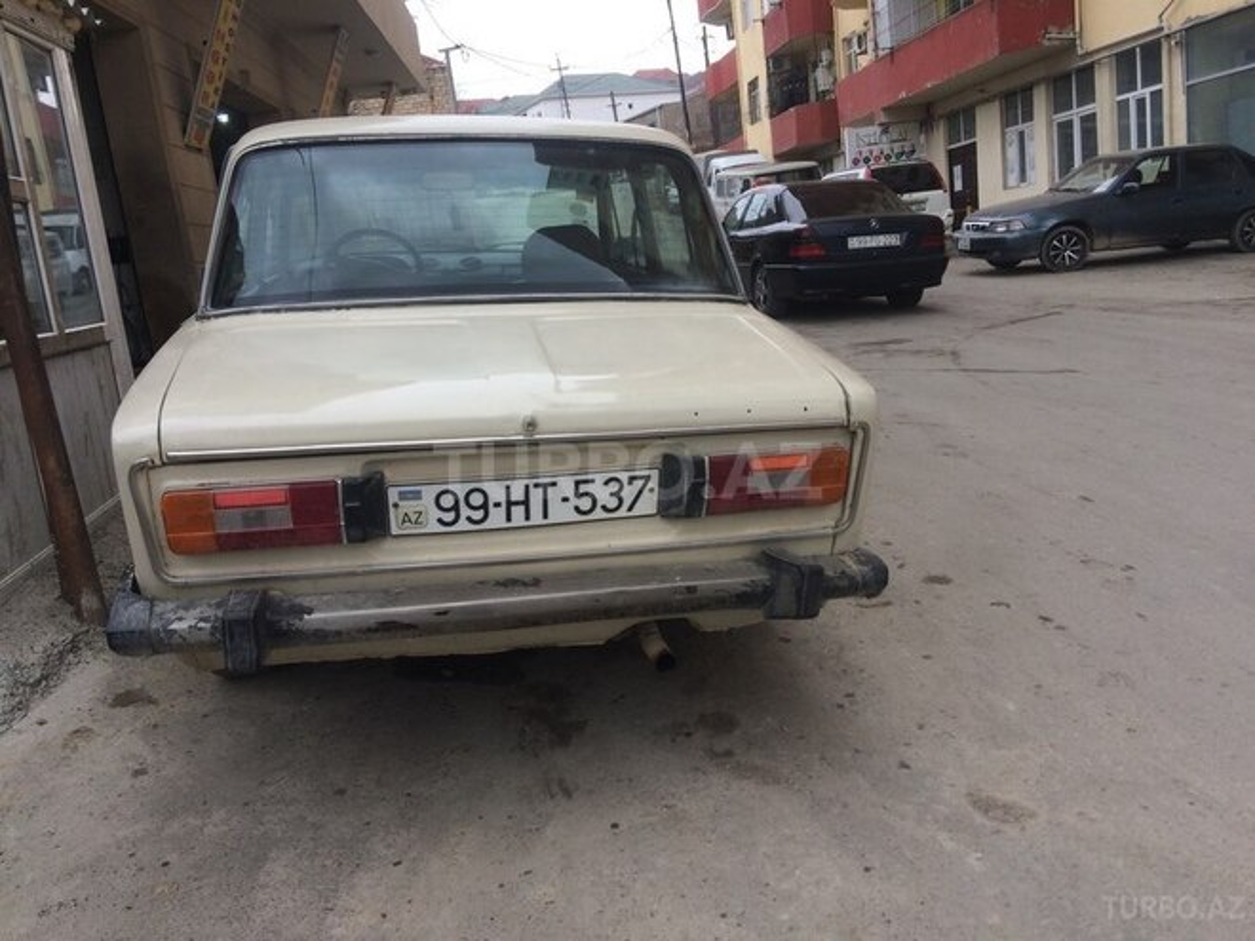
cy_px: 470
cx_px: 628
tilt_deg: -11.4
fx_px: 1051
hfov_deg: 61.7
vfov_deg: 48.2
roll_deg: +7.9
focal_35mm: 29
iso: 32
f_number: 2.2
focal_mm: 4.15
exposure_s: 1/313
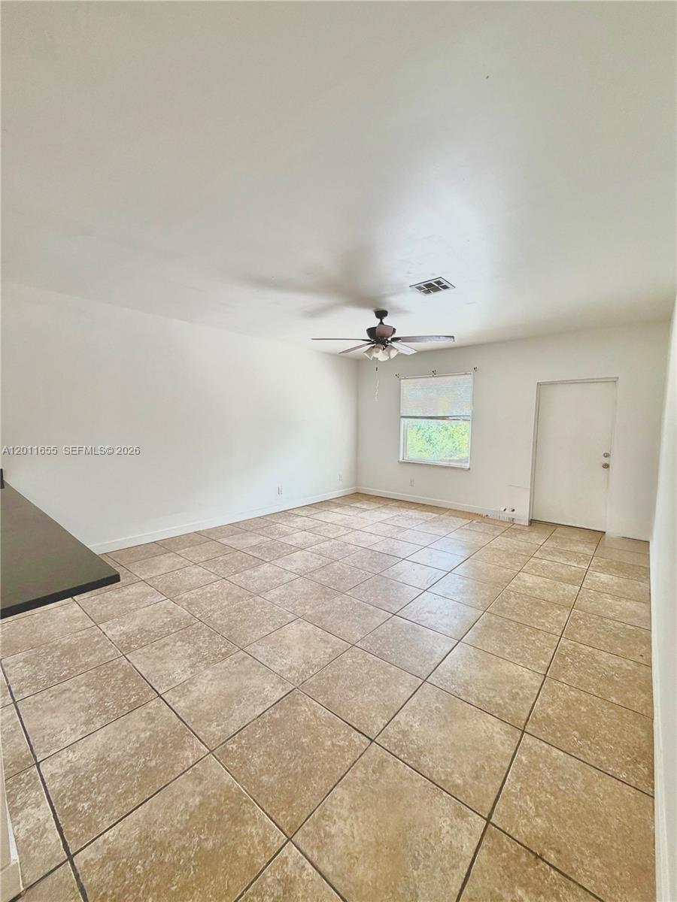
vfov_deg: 102.1
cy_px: 451
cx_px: 338
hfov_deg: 85.7
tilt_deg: -4.6
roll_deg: -0.5
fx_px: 365
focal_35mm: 14
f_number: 2.2
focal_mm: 2.22
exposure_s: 1/121
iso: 250
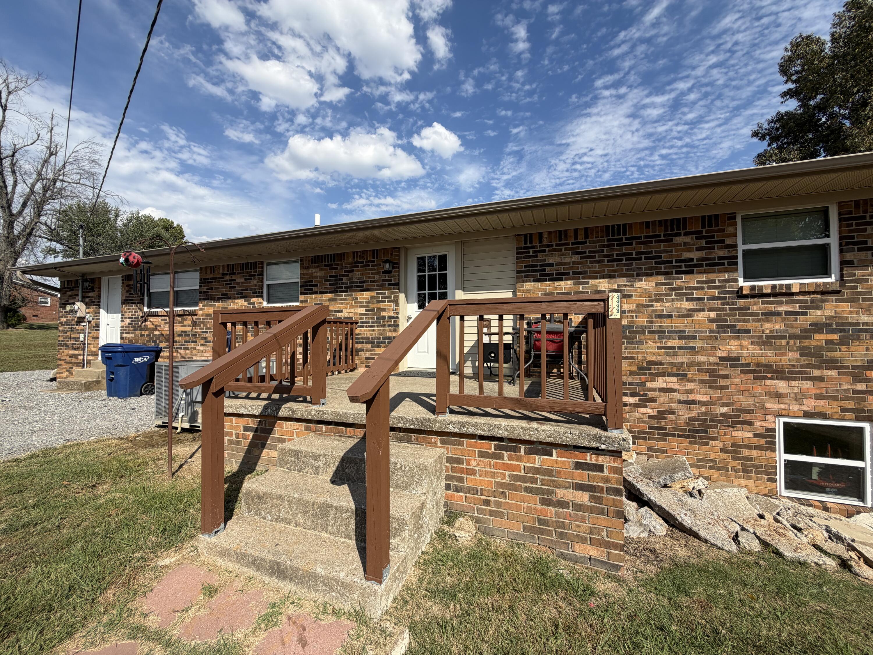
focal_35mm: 14
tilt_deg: +1.8
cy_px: 328
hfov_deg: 102.1
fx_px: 353
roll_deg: +0.0
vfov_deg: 85.7
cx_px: 436
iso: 20
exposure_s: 1/901
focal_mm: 2.22
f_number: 2.2
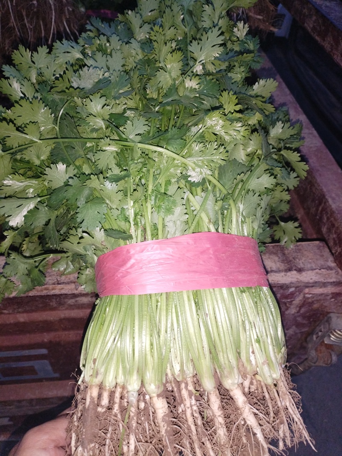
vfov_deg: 67.3
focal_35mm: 26
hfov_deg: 53.1
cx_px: 171
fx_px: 343
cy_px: 228
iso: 586
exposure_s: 1/100
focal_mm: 4.25
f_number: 1.8
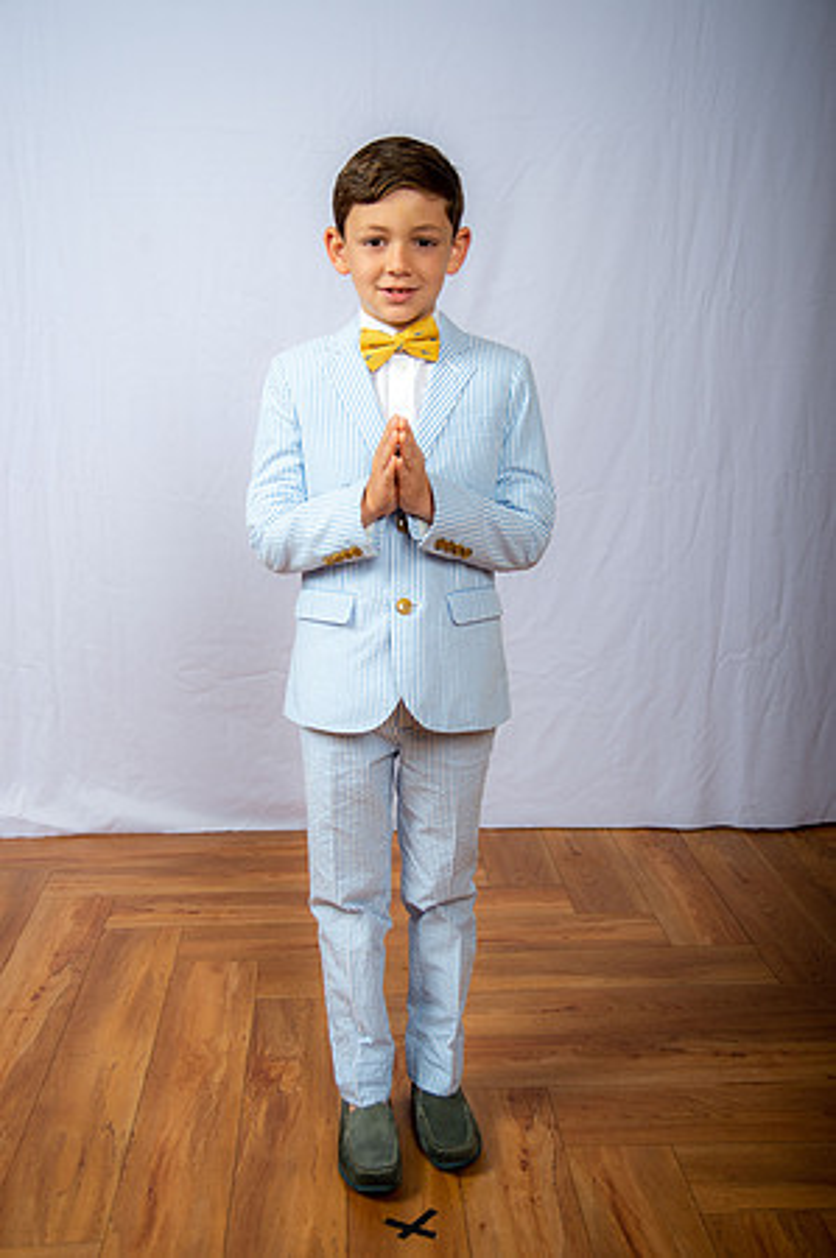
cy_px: 629
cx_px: 418
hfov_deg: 33.3
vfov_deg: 48.5
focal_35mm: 40
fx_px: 1396
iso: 250
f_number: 6.3
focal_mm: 40
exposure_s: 1/200
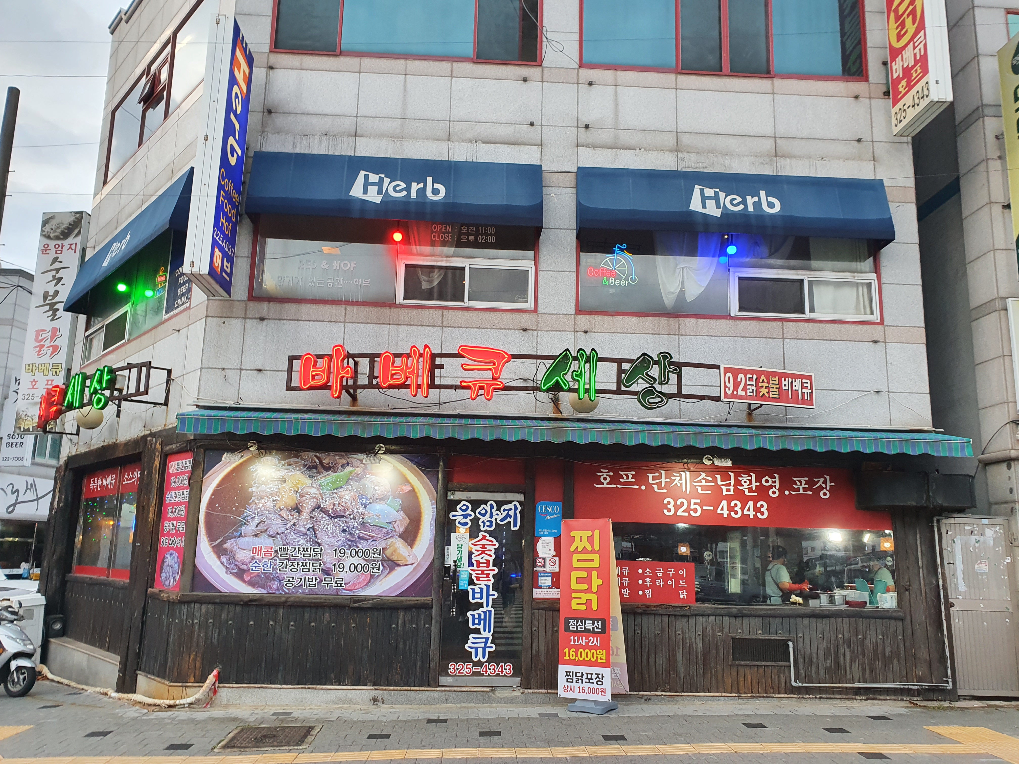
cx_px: 510
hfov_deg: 67.3
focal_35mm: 26
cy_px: 382
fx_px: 765
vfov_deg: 53.1
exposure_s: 1/120
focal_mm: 4.32
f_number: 2.4
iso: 160
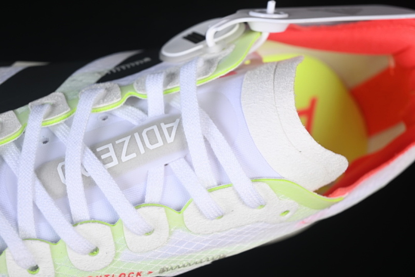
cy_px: 138
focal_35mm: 75
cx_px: 208
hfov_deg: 27.0
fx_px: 865
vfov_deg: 18.2
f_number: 7.1
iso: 160
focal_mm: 50
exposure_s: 1/80
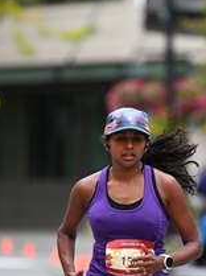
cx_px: 175
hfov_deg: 3.2
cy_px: 137
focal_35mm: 469
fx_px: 3733
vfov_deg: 4.2
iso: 640
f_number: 2.8
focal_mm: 185
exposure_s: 1/2000
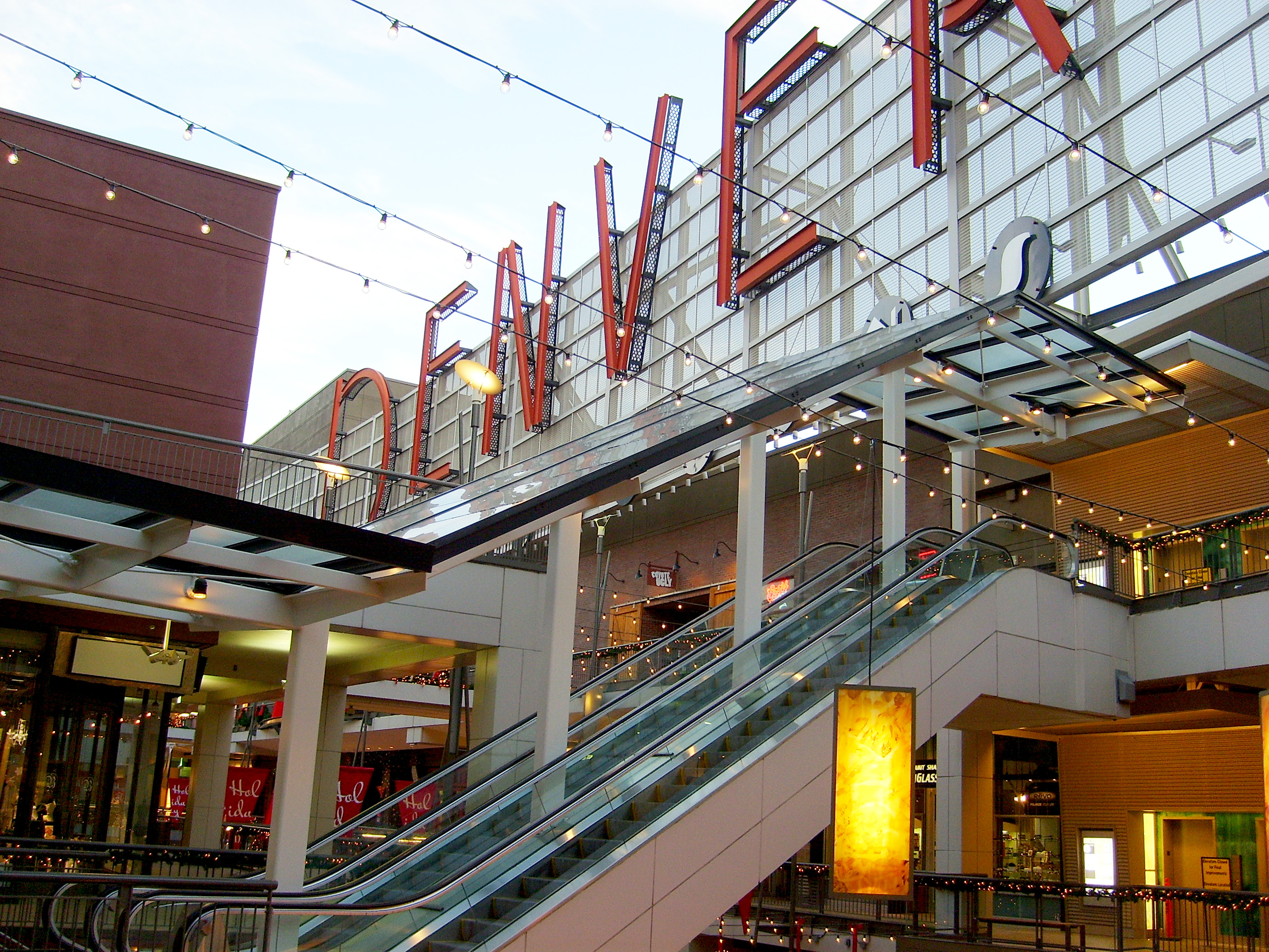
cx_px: 634
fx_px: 1283
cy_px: 476
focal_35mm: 35
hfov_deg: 52.6
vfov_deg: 40.7
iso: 50
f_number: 2.8
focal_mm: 5.8
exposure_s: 1/45
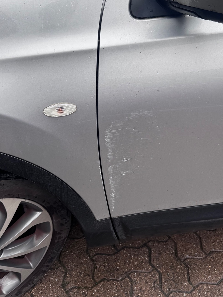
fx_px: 318
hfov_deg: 38.6
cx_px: 125
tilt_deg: -31.7
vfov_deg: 50.1
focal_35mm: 37
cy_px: 136
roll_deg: -0.7
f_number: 1.78
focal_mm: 6.76
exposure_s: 1/633
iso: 80
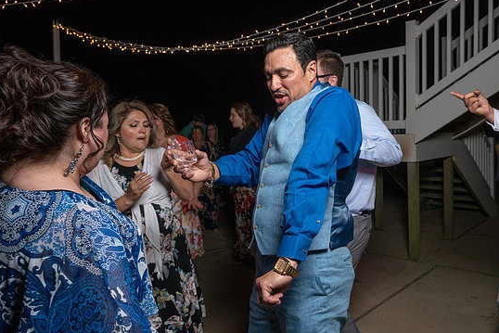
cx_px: 304
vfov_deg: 45.0
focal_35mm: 29
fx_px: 402
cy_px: 155
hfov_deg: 63.0
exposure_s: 1/250
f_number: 5.6
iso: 2000
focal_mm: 23
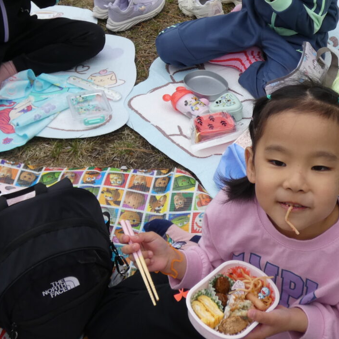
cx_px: 167
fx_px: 753
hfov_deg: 25.4
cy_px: 91
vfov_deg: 25.1
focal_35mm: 68
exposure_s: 1/500
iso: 80
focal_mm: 5.3
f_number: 3.3
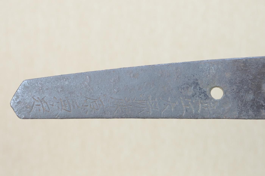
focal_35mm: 142
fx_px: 1048
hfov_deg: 14.4
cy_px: 88
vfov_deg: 9.6
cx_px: 132
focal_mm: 95
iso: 400
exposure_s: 1/2
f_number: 11
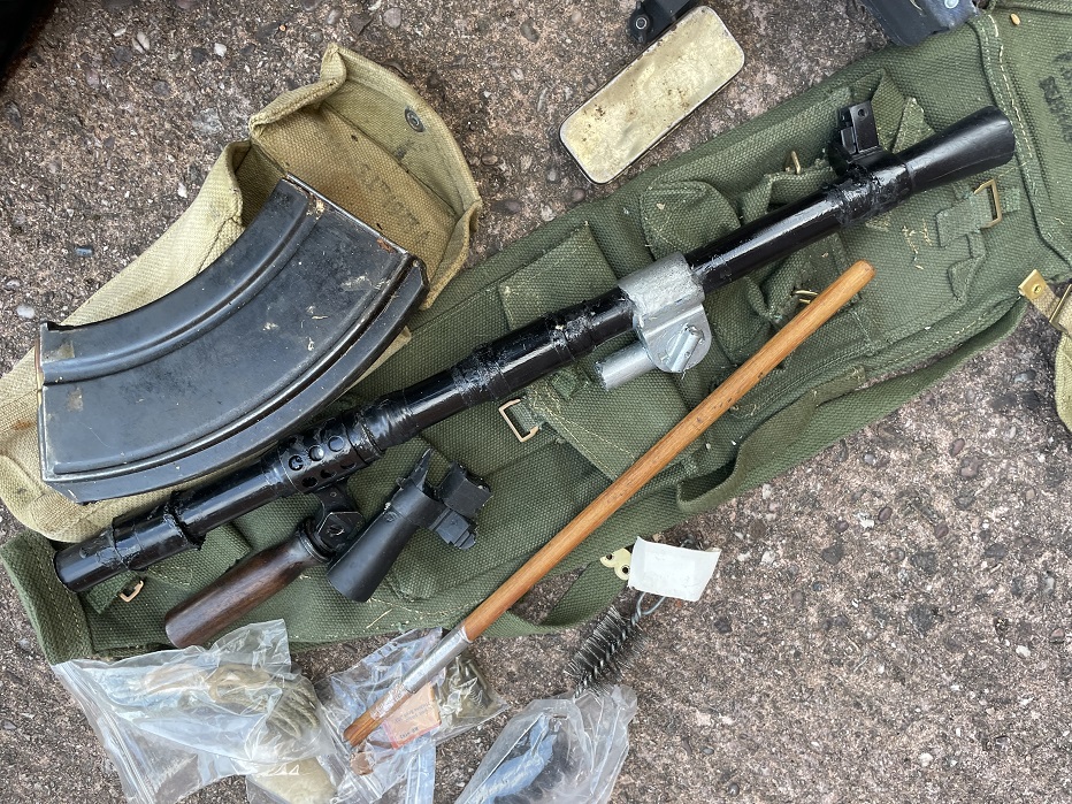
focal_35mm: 26
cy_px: 402
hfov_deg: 67.3
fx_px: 805
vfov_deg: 53.1
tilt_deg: -78.4
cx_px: 536
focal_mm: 4.2
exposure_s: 1/121
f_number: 1.6
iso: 80
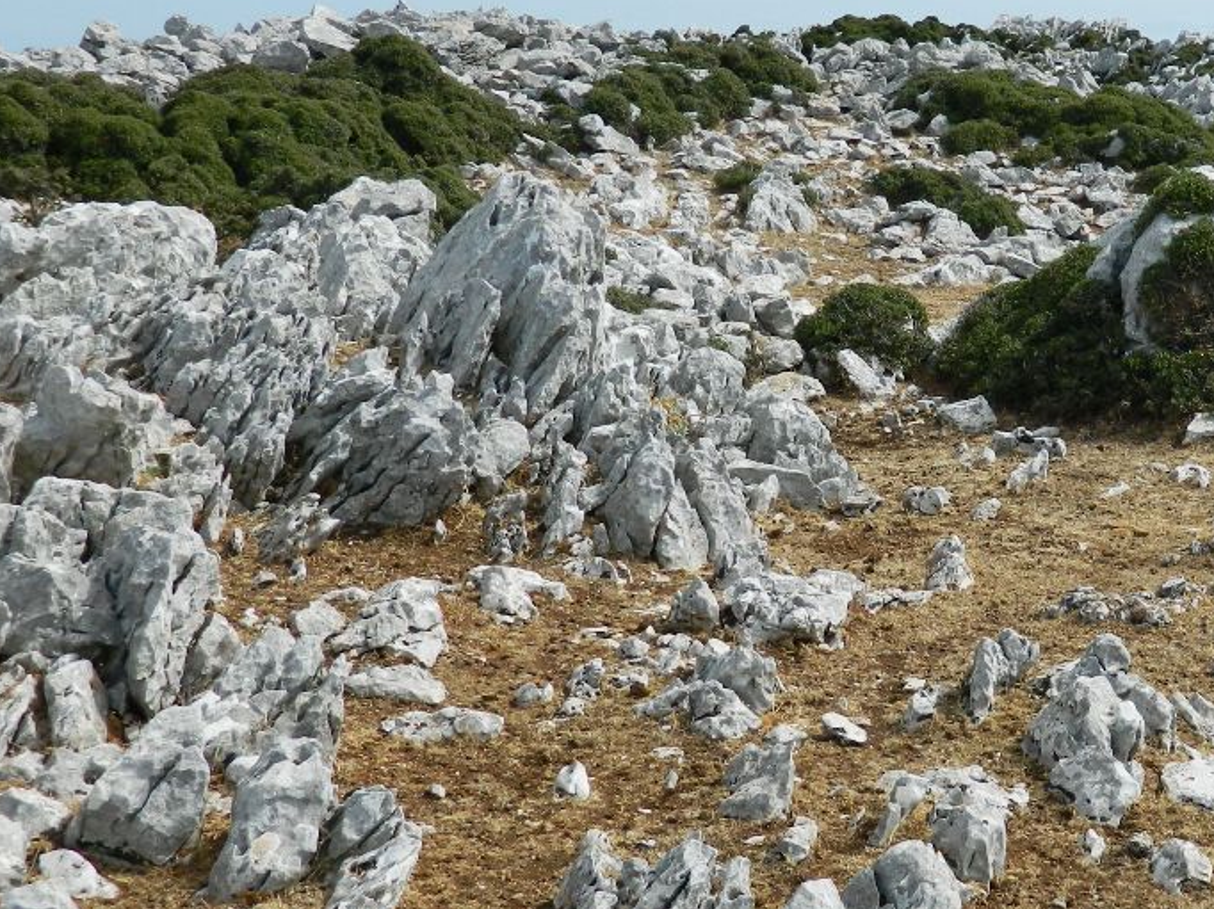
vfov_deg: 21.9
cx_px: 929
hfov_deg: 28.5
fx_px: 2349
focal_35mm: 67
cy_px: 467
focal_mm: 6.2
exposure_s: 1/160
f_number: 9.4
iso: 80
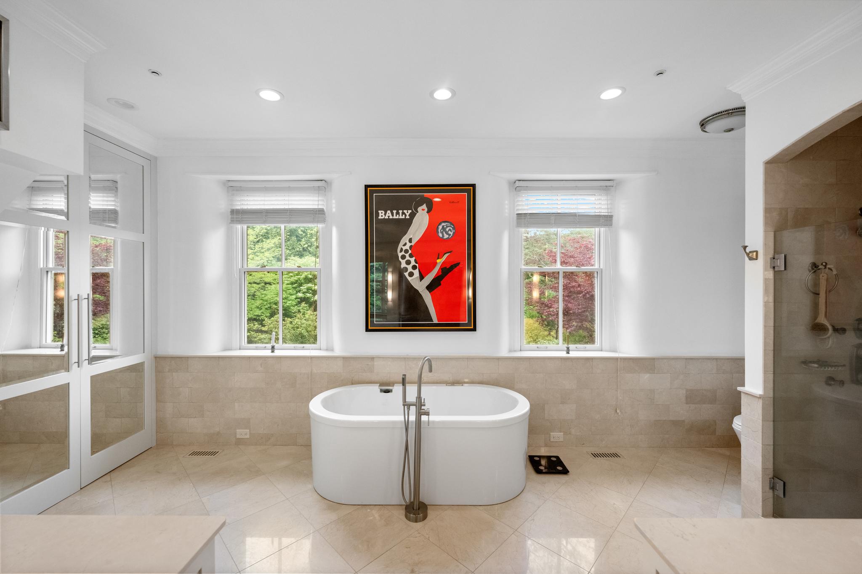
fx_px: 335
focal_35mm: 14
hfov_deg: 104.3
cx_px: 431
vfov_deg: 81.2
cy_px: 287
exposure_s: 1/400
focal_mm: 14
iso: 2000
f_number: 4
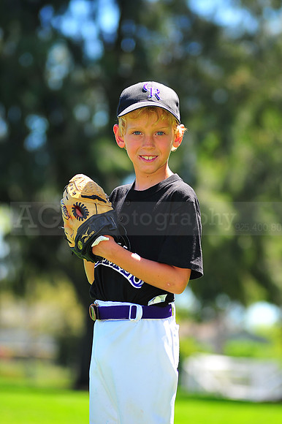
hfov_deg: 7.6
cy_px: 212
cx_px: 141
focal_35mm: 180
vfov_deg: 11.4
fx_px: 2117
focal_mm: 180
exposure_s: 1/400
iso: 200
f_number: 5
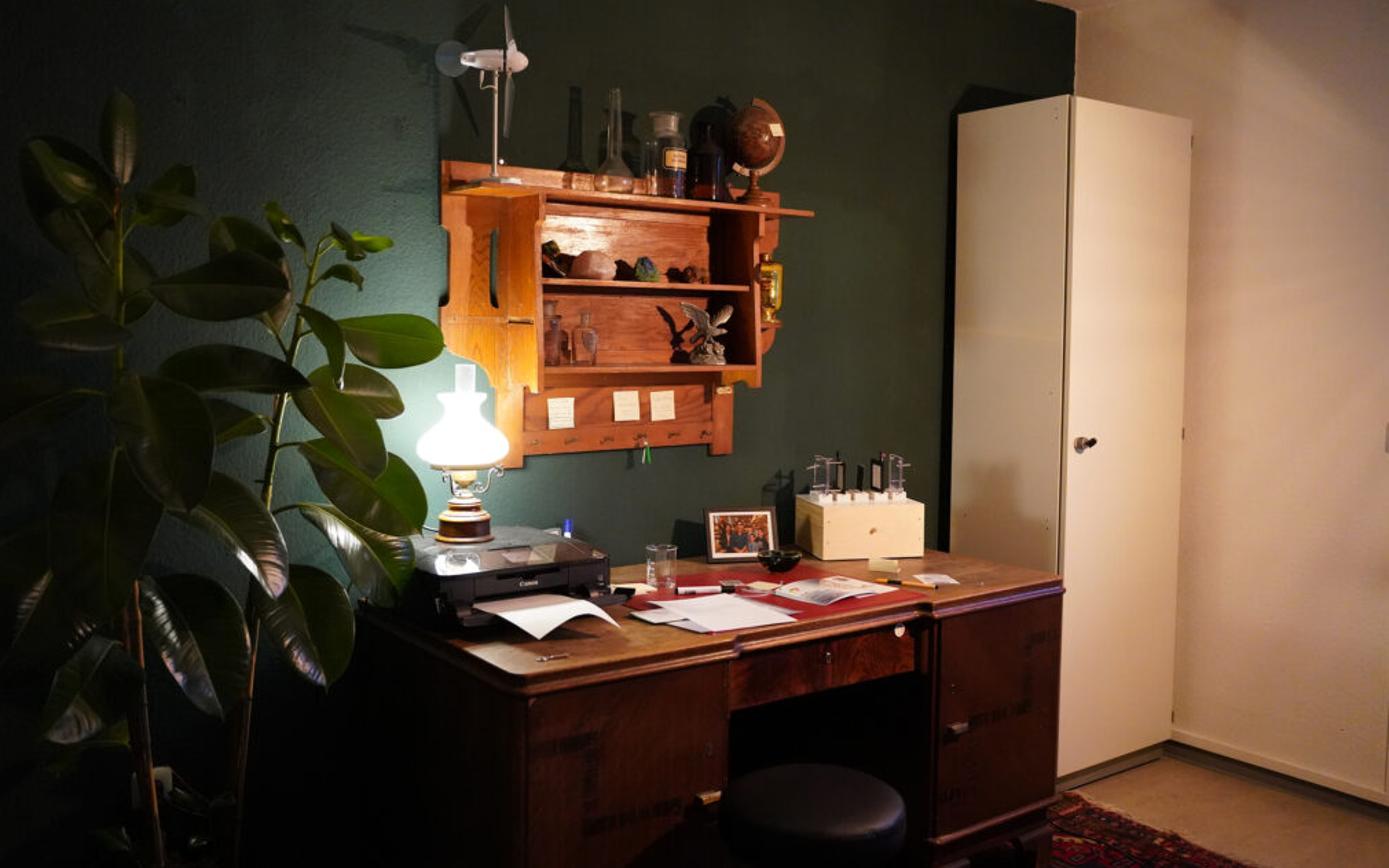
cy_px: 416
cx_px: 688
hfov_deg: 61.2
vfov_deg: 40.6
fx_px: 1173
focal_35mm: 31
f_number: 2.8
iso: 10000
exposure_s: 1/200
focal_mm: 30
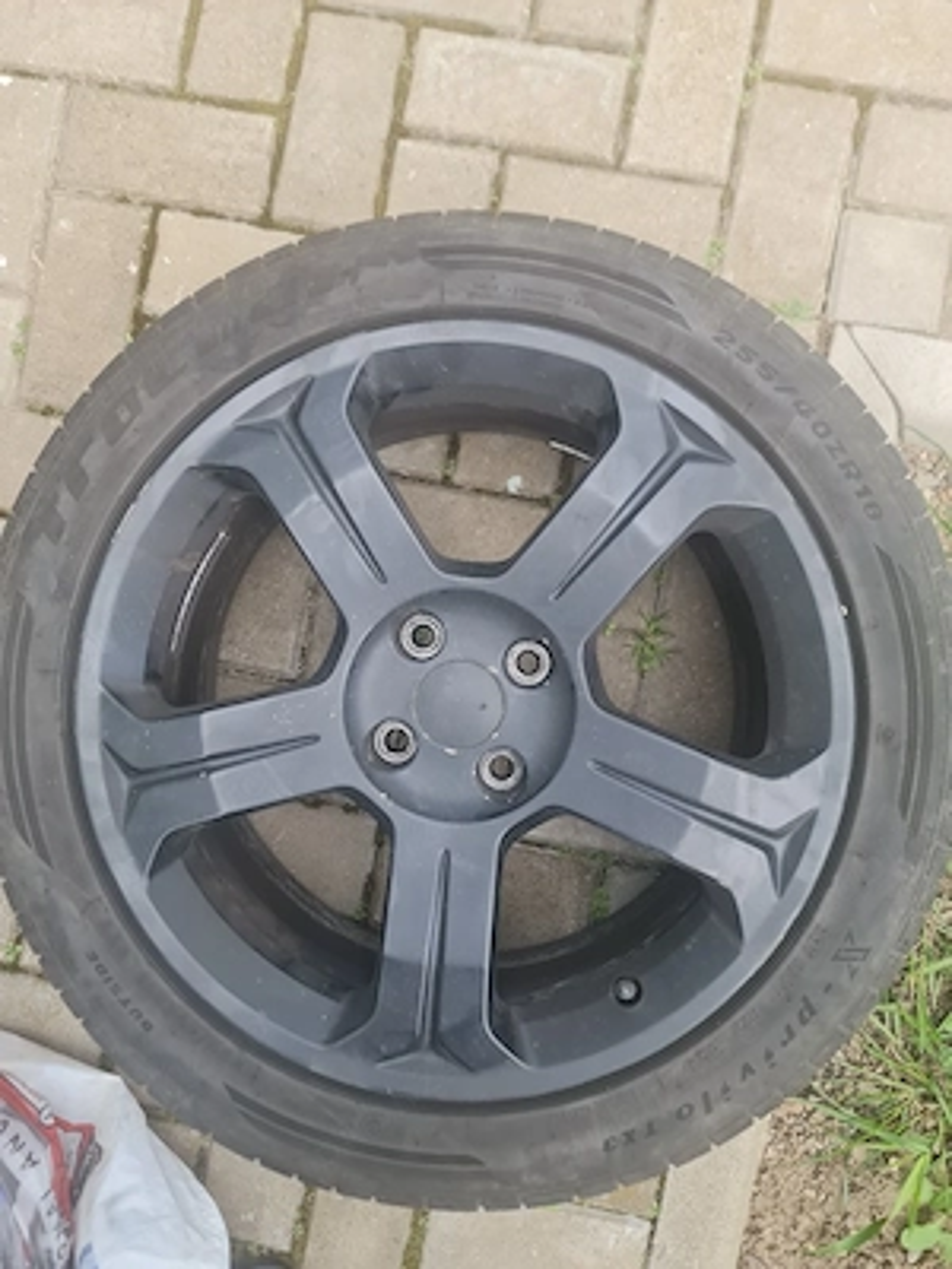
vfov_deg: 69.4
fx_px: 917
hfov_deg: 54.9
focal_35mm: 25
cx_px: 476
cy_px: 634
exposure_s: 1/100
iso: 80
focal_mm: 7
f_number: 1.8
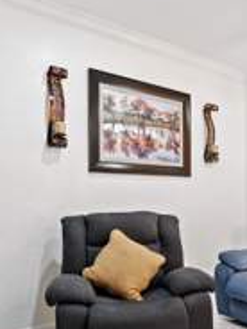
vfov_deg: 52.2
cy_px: 200
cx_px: 170
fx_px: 333
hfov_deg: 40.1
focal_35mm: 35
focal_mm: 14
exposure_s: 1/30
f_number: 2.8
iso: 200
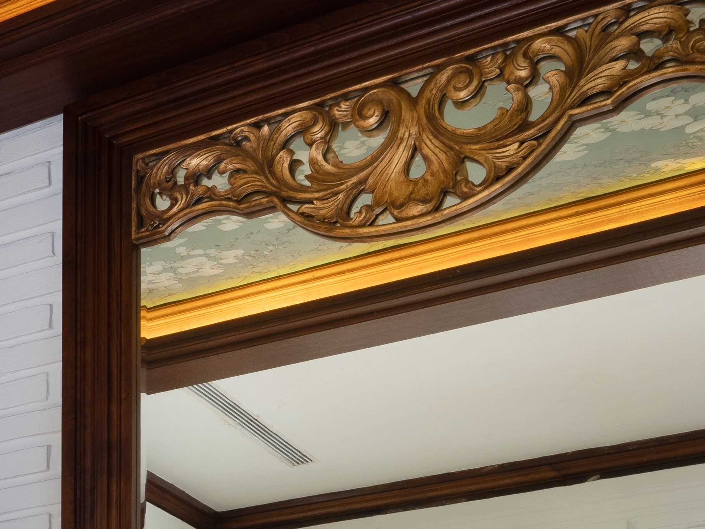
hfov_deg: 19.5
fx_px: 1670
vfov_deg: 15.3
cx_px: -461
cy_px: 982
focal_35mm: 82
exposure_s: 1
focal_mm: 23
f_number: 13
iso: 250
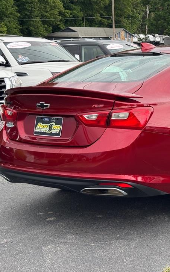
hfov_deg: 17.7
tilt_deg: -6.5
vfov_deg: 28.6
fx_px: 534
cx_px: 167
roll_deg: -1.6
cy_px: 131
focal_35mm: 72
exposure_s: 1/507
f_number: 1.78
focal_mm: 6.76
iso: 64
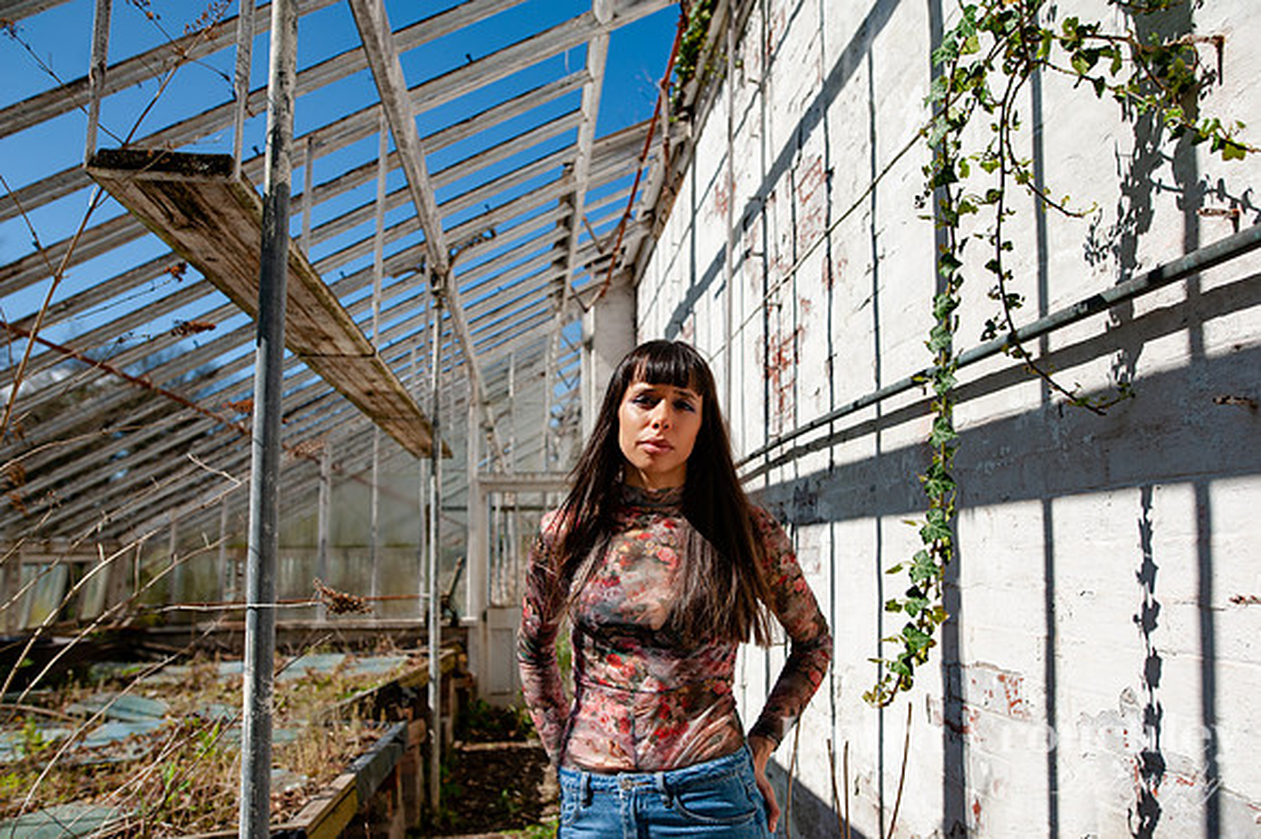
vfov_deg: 51.9
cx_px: 646
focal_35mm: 25
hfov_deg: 72.3
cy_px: 429
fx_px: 863
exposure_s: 1/4000
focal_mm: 24
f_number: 3.5
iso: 200
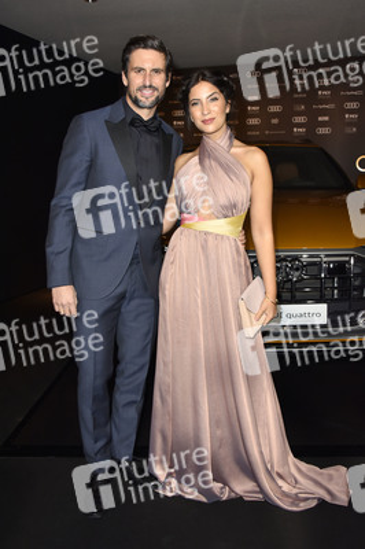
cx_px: 182
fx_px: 487
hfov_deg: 41.0
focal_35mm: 32
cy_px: 274
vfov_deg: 58.8
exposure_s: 1/200
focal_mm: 32
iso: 1250
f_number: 6.3
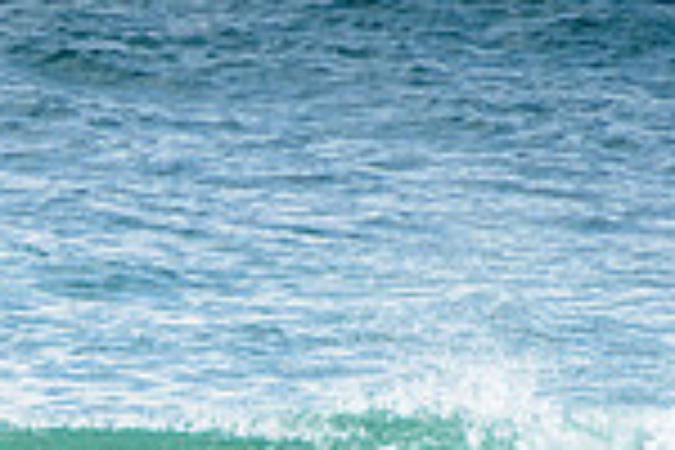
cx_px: -119
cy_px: 745
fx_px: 35528
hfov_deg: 1.1
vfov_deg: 0.7
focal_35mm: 1895
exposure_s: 1/1600
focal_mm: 400
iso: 200
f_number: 7.1
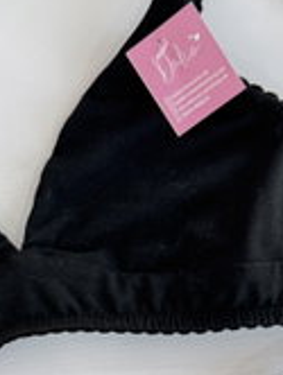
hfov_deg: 19.0
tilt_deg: -85.5
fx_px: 837
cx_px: 52
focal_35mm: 77
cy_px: 408
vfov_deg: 23.8
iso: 125
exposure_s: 1/100
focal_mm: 6.76
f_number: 1.78
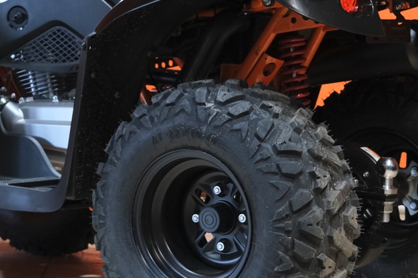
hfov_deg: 16.4
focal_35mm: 125
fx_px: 1451
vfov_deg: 10.9
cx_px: 147
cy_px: 22
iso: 1600
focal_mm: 32.5
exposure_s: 1/80
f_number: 4
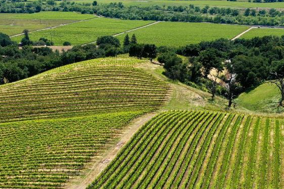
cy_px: 133
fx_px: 591
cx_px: 153
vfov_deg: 18.1
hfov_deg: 27.0
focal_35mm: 75
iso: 100
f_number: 6.3
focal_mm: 10.26
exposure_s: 1/400
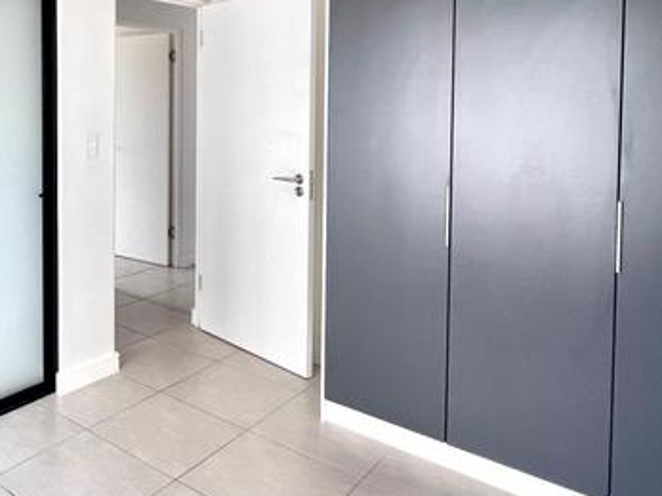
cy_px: 114
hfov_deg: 54.1
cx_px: 95
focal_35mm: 30
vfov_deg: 44.9
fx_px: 574
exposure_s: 1/99
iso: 125
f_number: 1.8
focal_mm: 1.57
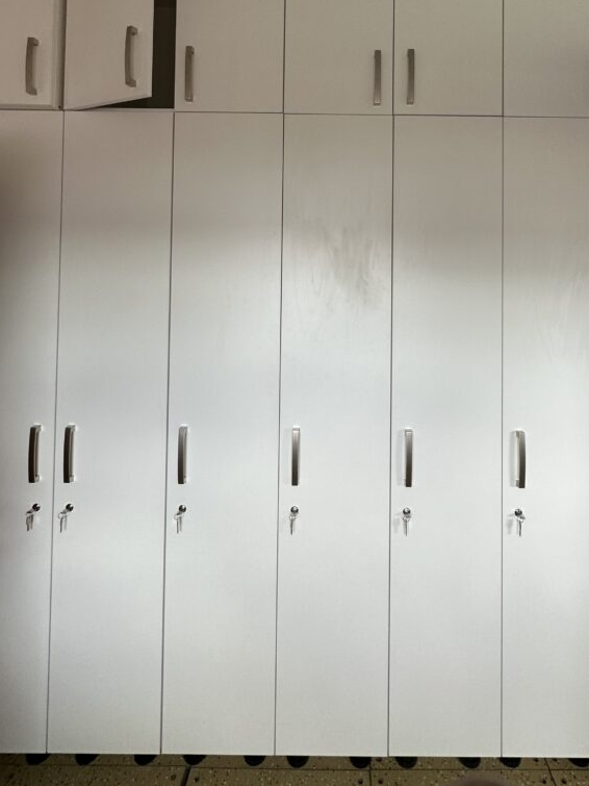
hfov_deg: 68.4
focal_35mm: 19
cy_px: 263
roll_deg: +1.5
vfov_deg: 81.9
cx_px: 334
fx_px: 431
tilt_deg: +2.0
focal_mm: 2.22
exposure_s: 1/99
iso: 50
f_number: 2.2
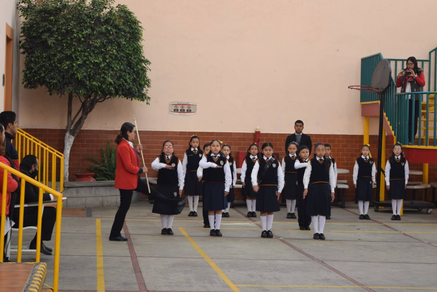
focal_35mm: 82
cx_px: 218
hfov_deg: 24.6
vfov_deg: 16.6
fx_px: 1001
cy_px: 146
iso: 400
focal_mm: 55
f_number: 5.6
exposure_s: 1/100
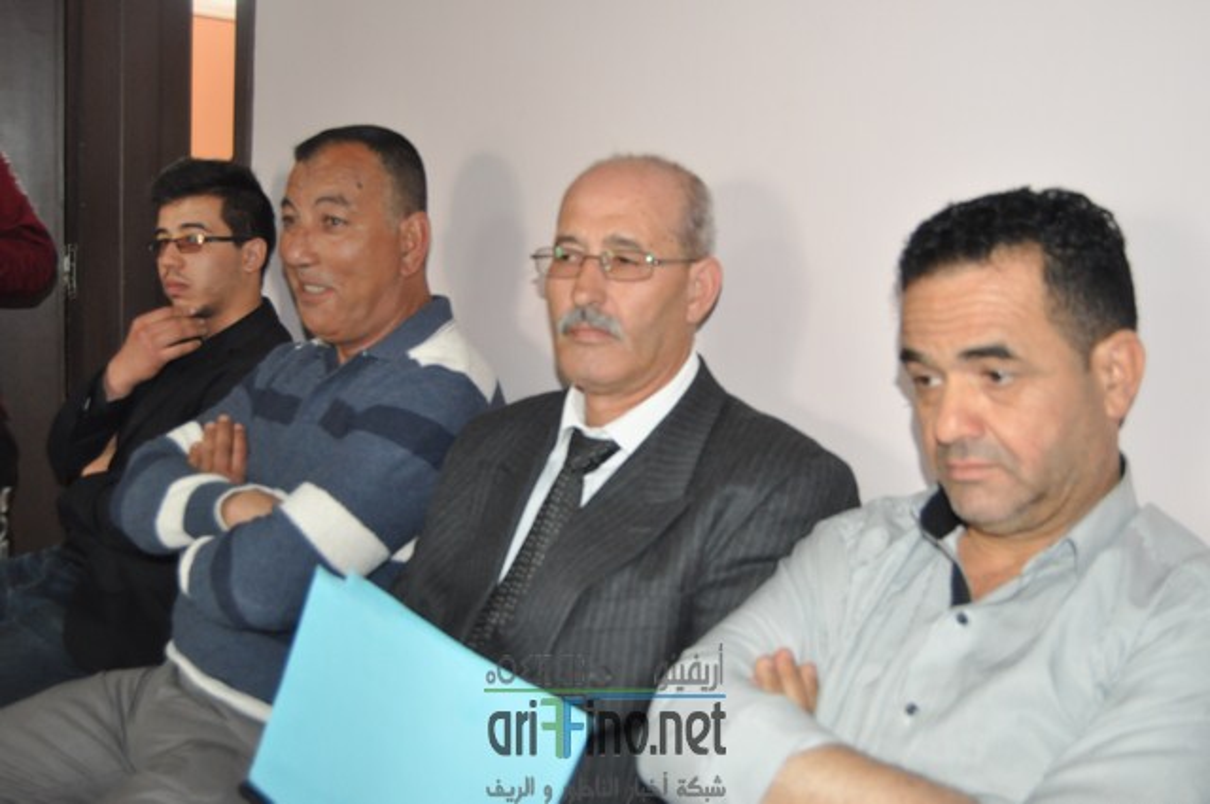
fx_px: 1158
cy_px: 402
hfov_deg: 55.2
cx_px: 605
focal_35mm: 34
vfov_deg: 38.3
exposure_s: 1/60
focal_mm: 23
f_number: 3.8
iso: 800
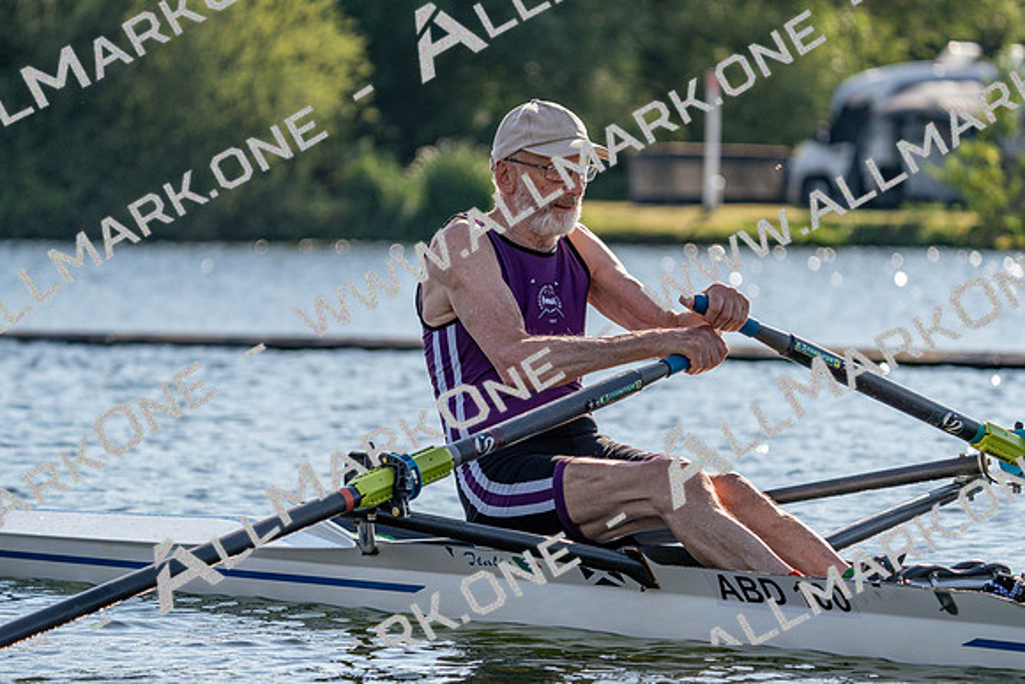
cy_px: 342
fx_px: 5696
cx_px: 512
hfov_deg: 10.3
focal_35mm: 200
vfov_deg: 6.9
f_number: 5.6
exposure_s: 1/1600
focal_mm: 200
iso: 200
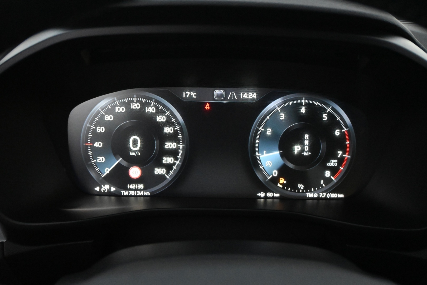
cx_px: 214
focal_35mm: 37
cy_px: 142
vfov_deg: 36.2
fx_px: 436
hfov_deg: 52.2
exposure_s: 1/60
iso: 6400
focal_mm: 24.5
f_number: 4.2
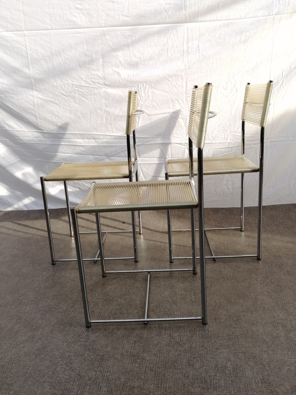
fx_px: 331
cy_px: 198
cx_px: 148
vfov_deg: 61.7
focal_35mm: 29
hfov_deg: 48.2
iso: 50
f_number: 1.8
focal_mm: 3.46
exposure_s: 1/462
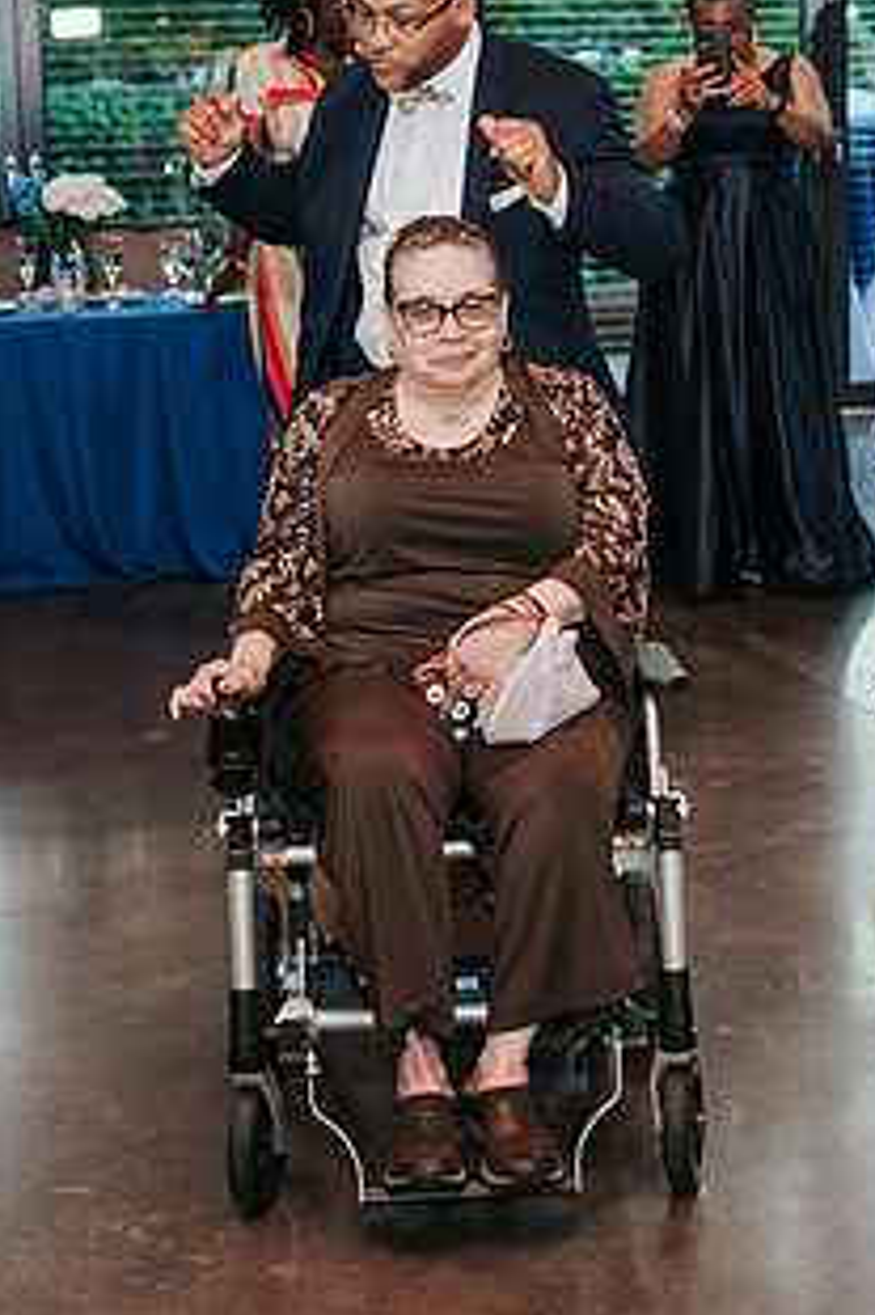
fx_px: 2774
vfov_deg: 26.6
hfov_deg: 17.9
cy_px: 520
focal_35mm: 76
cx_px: 563
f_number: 2.8
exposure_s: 1/160
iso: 900
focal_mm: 35
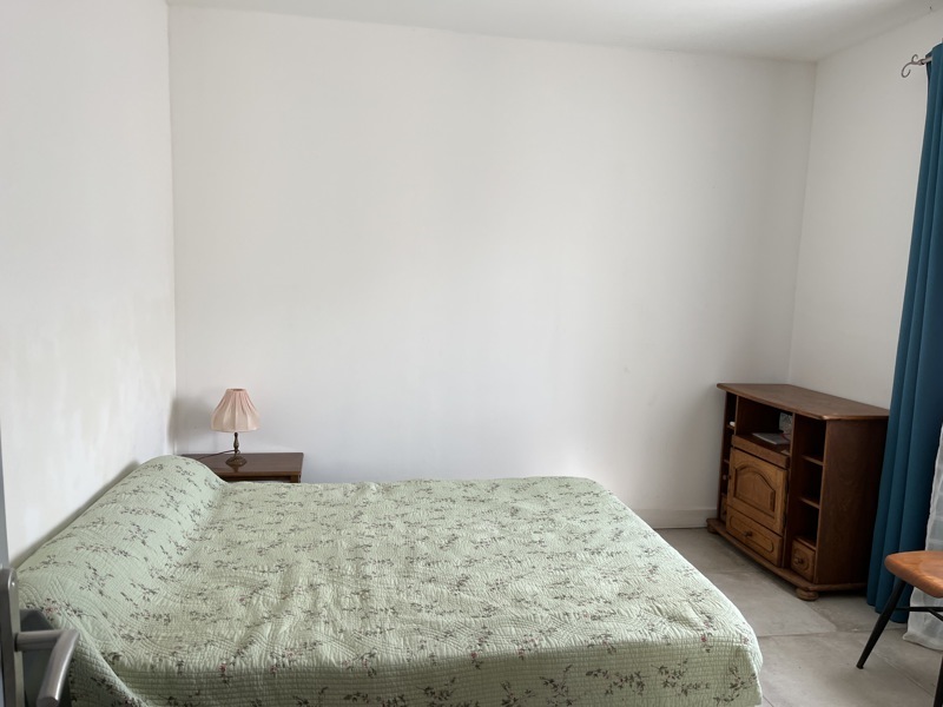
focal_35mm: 26
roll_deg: -1.5
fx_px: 708
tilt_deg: -7.7
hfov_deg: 67.3
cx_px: 472
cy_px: 354
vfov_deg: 53.1
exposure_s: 1/122
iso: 64
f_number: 1.6
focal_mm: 5.1
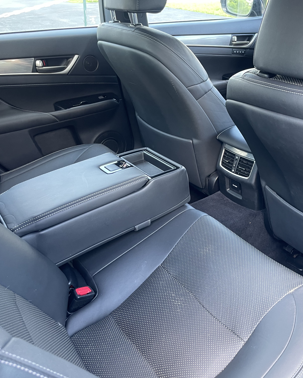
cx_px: 209
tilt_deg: -30.8
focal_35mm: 34
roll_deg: +1.2
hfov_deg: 42.6
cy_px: 189
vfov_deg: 52.8
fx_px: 381
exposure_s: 1/60
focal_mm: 4.2
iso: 160
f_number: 1.6
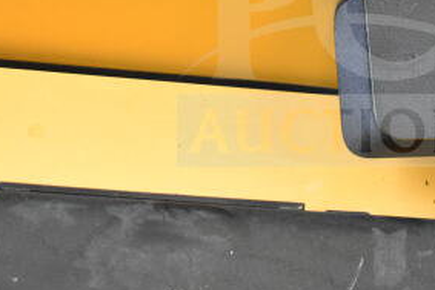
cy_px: 45
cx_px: 349
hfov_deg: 11.5
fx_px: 2153
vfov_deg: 7.7
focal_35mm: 178
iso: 3600
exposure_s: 1/100
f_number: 5.6
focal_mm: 55
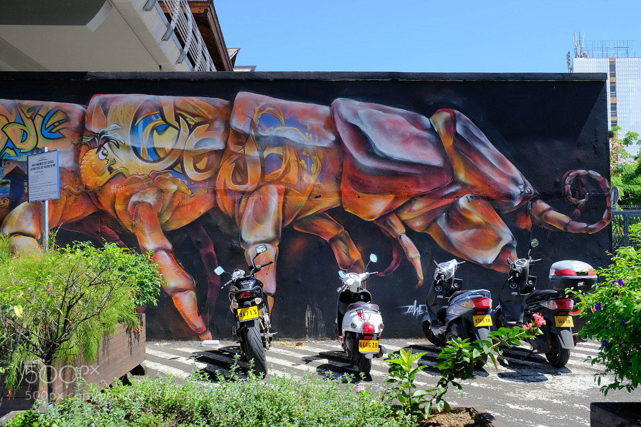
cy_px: 214
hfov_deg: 55.8
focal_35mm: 34
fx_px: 605
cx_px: 320
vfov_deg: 38.9
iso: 400
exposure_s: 1/200
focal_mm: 22.7
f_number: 5
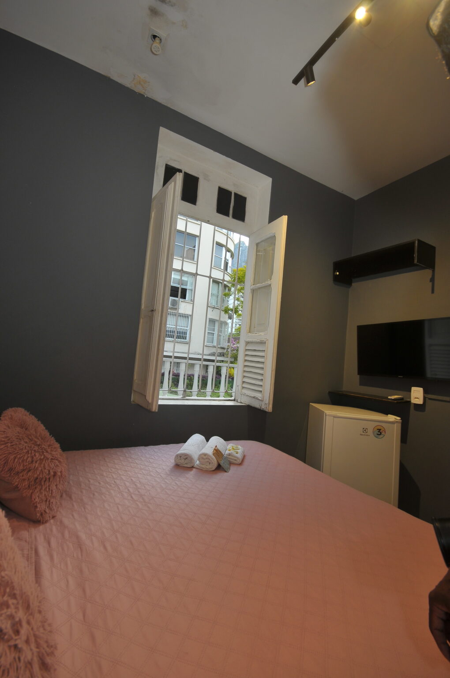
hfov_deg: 77.2
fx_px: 282
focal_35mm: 15
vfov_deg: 100.5
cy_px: 339
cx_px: 225
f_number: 8
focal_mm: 10
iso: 200
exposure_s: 1/6
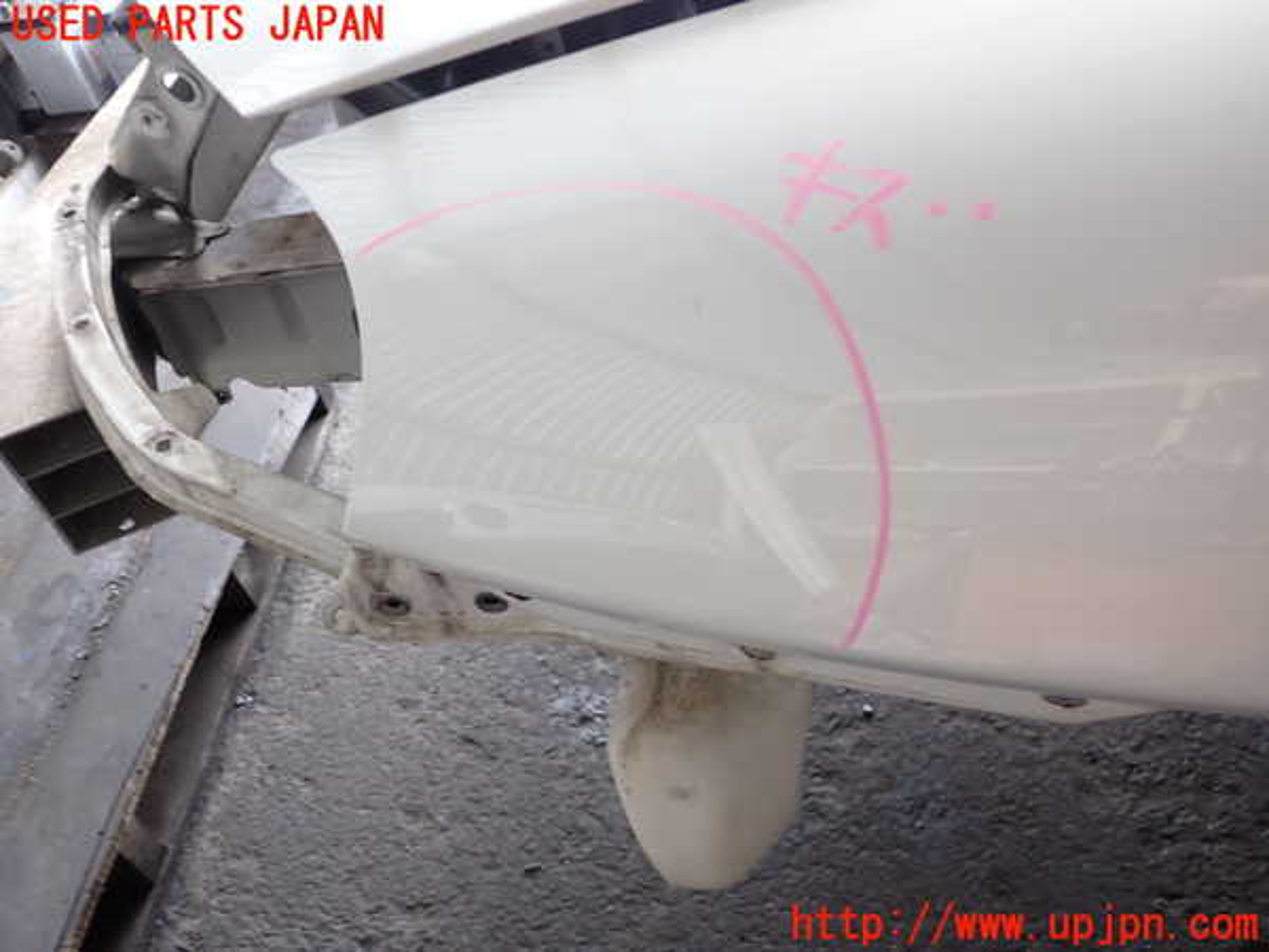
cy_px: 476
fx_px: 1100
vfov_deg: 46.8
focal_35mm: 30
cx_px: 634
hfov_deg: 60.0
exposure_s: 1/80
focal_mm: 5.4
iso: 100
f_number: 2.3
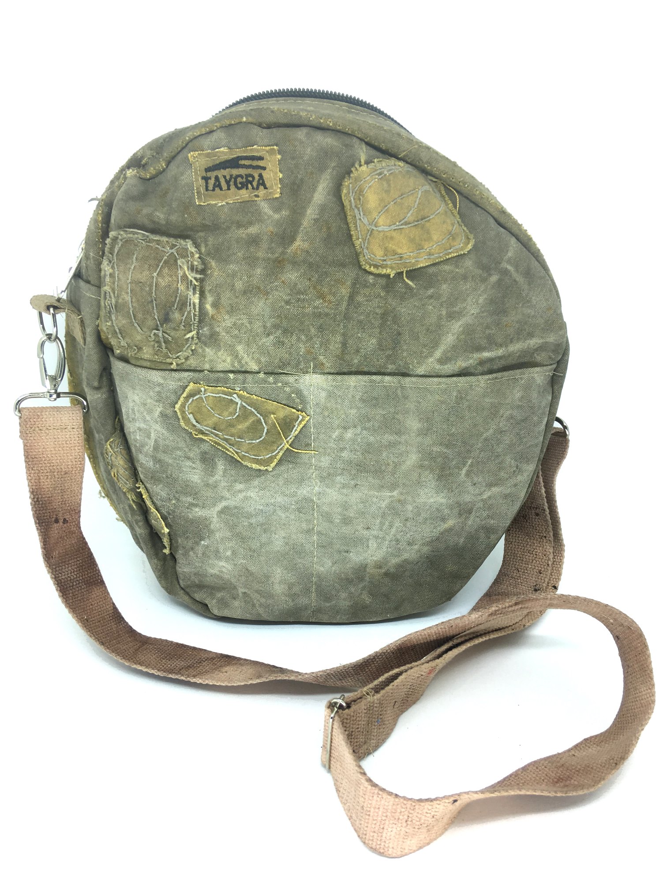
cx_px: 334
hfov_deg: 48.2
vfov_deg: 61.7
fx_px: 745
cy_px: 444
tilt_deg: -23.8
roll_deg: +1.5
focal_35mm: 29
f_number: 2.2
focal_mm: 4.15
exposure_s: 1/267
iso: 25
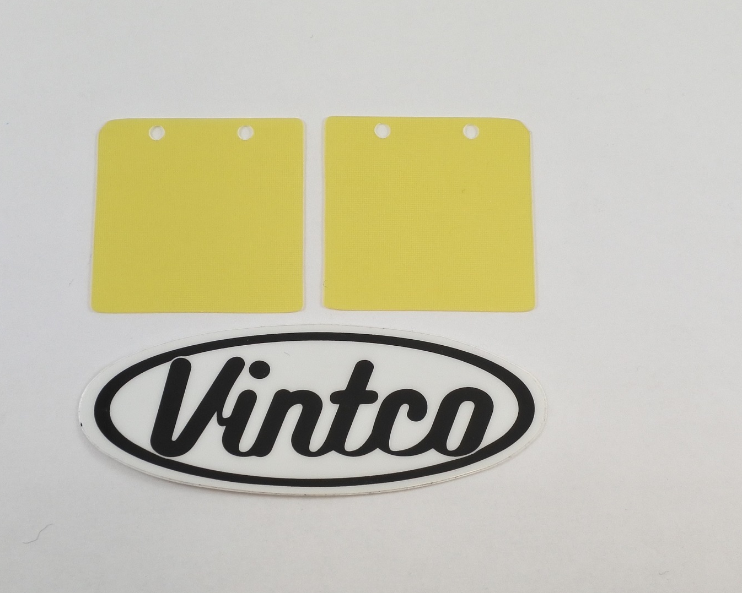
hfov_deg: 45.7
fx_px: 878
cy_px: 277
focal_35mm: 40
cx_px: 322
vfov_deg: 37.3
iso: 400
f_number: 3.8
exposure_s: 1/200
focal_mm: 12.3
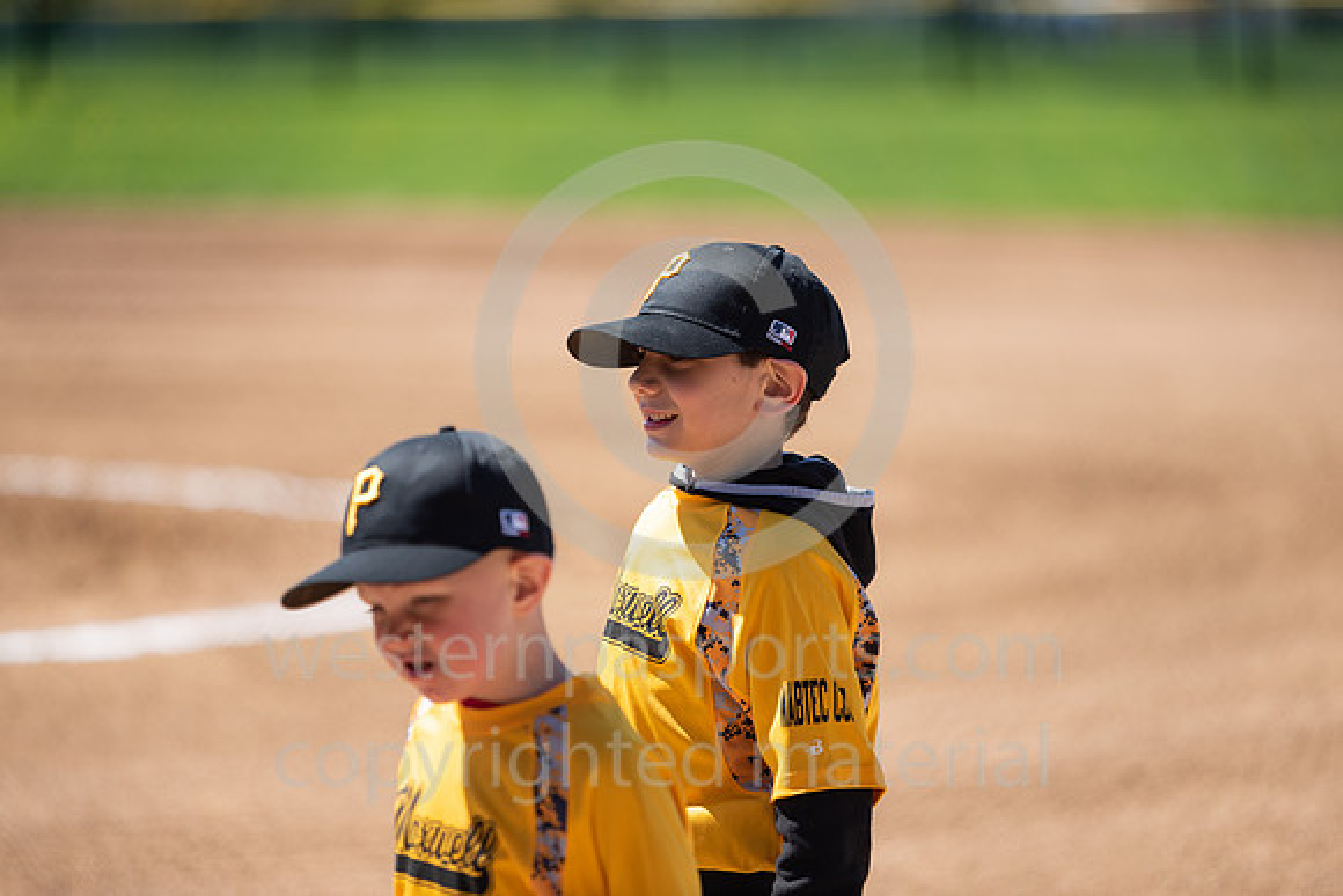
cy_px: 448
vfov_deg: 6.9
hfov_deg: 10.3
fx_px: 7463
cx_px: 672
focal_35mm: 200
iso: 80
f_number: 2.8
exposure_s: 1/800
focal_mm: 200
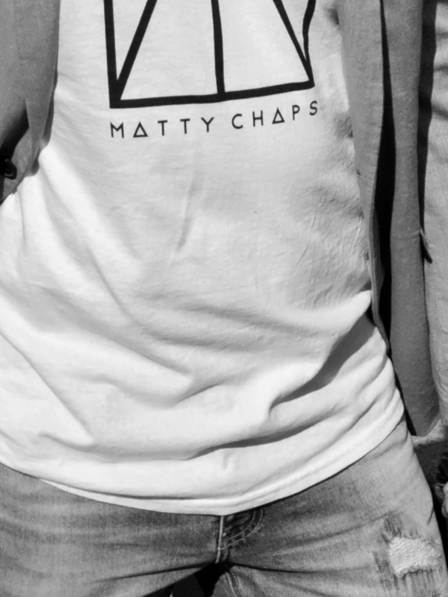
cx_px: 439
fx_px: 2036
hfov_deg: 12.4
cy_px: 5
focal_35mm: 118
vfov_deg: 16.4
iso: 16
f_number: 2.4
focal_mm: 6
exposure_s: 1/4367
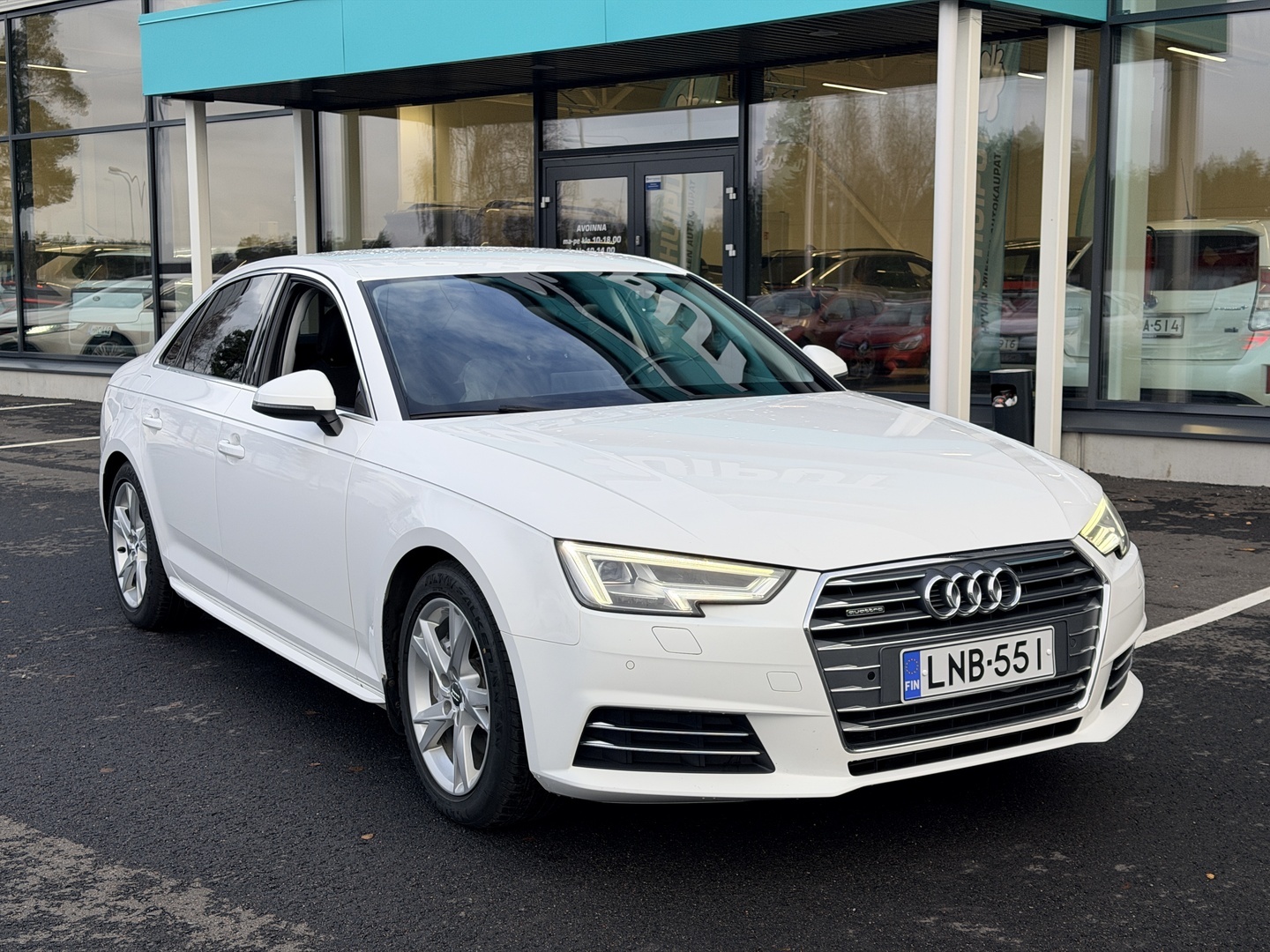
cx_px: 635
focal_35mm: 48
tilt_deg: -6.5
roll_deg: +0.2
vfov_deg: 30.3
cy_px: 476
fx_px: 1761
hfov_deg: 39.7
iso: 64
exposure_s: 1/487
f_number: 1.78
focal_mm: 6.76
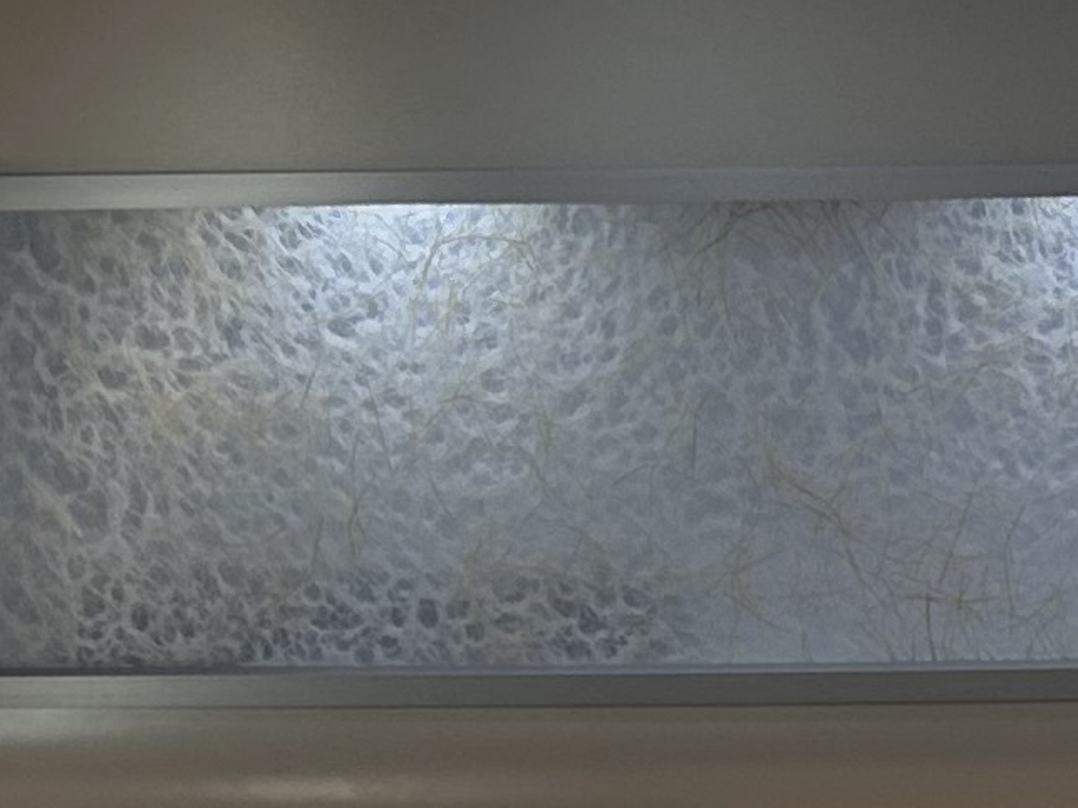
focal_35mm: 163
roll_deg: +1.9
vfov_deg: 8.6
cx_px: 999
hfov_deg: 12.0
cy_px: 1639
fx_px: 5075
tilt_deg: -6.8
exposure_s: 1/156
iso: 50
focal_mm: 5.7
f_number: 1.5
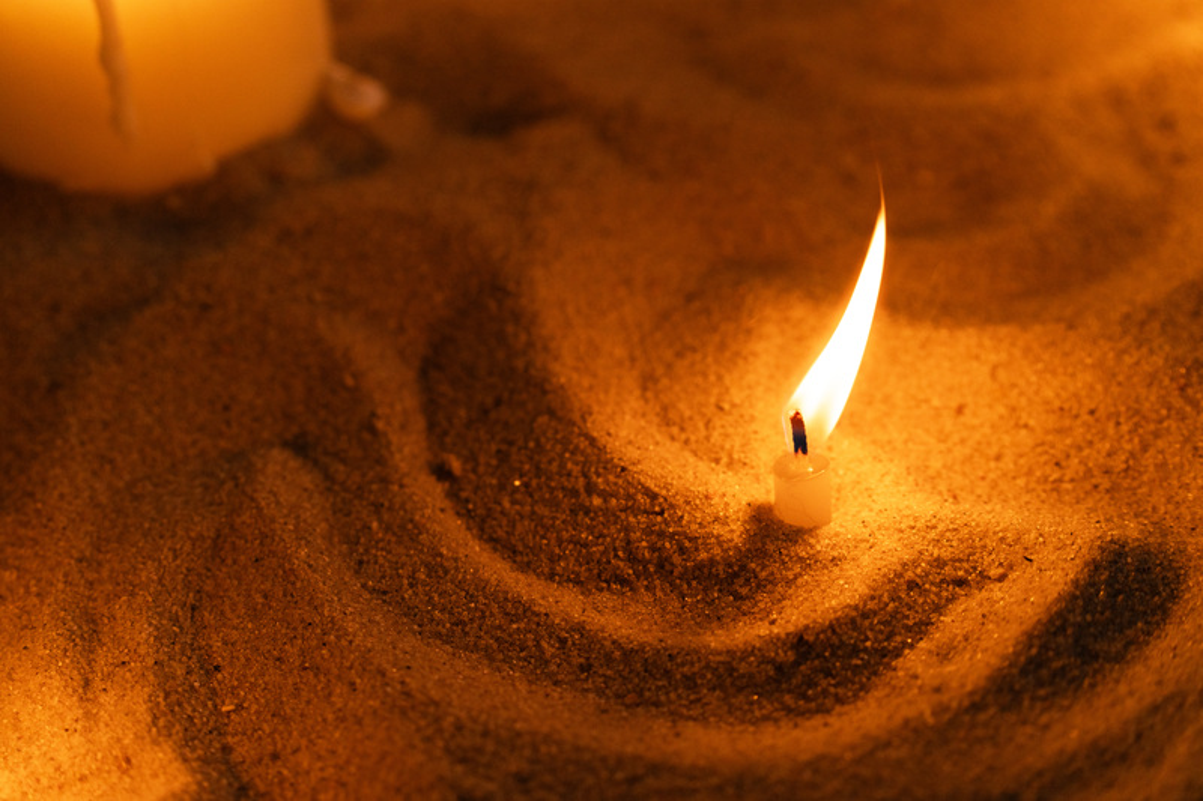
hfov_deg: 12.9
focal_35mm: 159
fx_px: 5312
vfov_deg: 8.6
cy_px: 400
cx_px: 602
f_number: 5
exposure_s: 1/500
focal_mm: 159
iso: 800
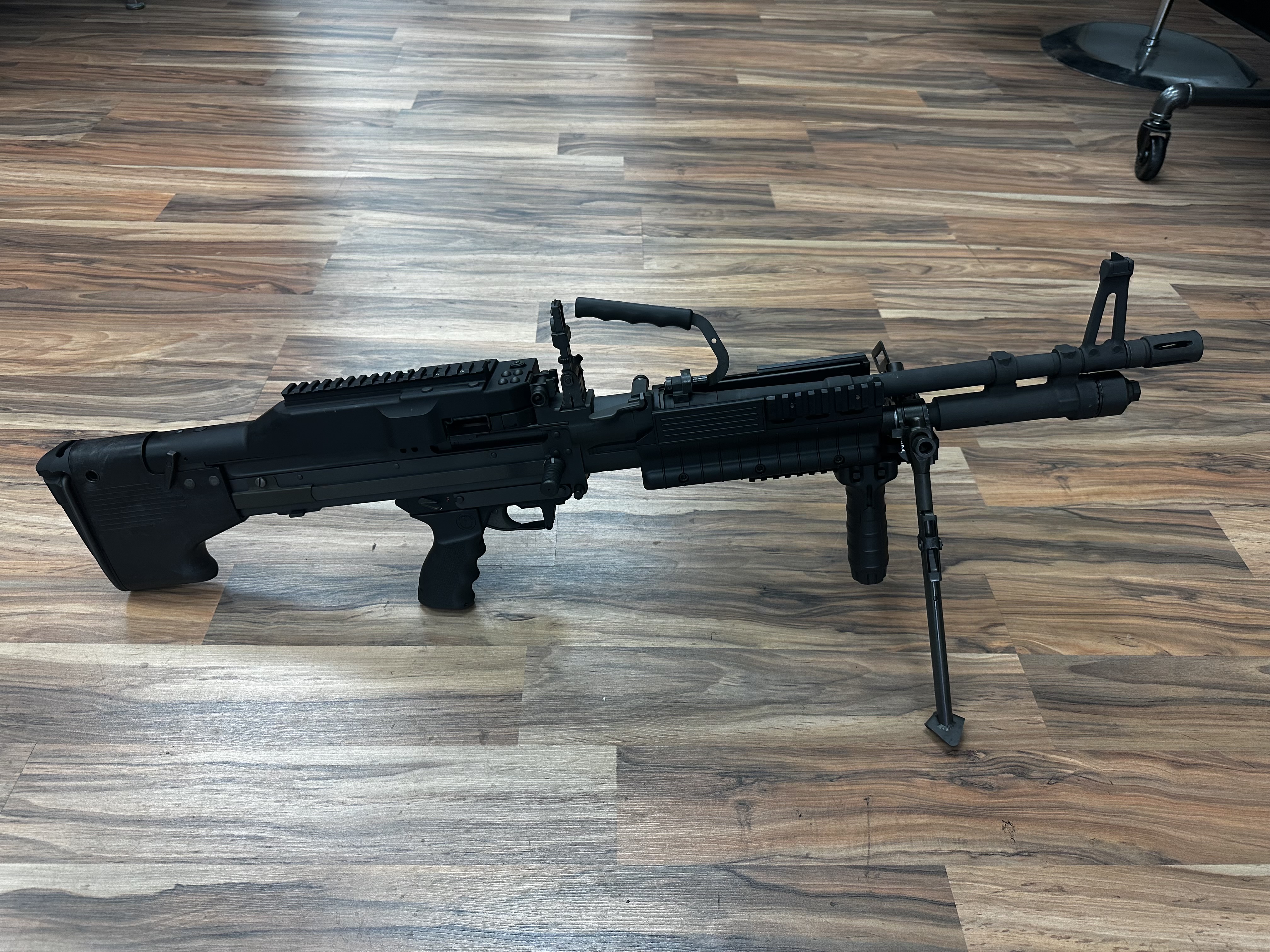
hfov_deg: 71.6
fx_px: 881
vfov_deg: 56.8
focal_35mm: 24
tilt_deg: -41.1
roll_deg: -2.0
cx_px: 635
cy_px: 476
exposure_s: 1/120
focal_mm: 6.86
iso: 160
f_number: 1.78
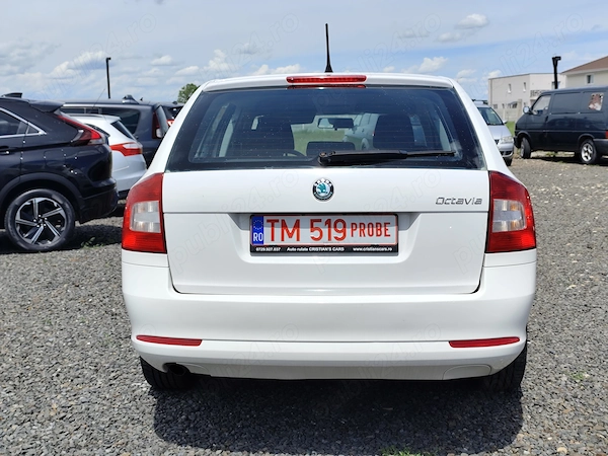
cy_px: 228
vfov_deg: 31.5
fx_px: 808
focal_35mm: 46
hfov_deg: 41.2
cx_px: 304
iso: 50
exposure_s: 1/1697
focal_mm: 6.19
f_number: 1.65
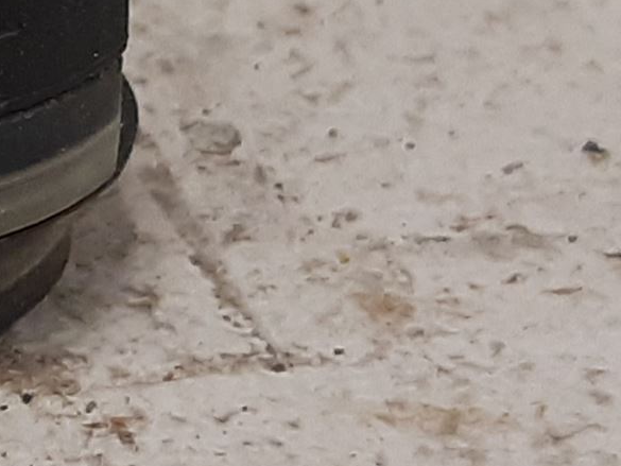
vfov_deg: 15.5
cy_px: -130
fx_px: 1633
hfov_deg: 19.6
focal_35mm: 91
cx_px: -211
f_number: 1.7
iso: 125
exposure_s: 1/50
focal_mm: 3.93
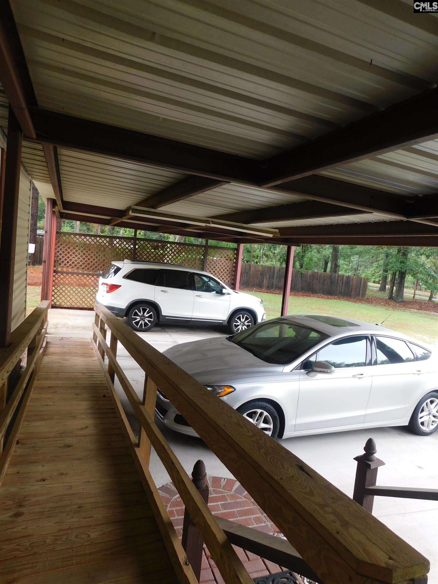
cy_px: 292
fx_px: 388
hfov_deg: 58.9
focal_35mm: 23
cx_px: 219
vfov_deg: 73.9
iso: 125
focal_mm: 4
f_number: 3
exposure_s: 1/30
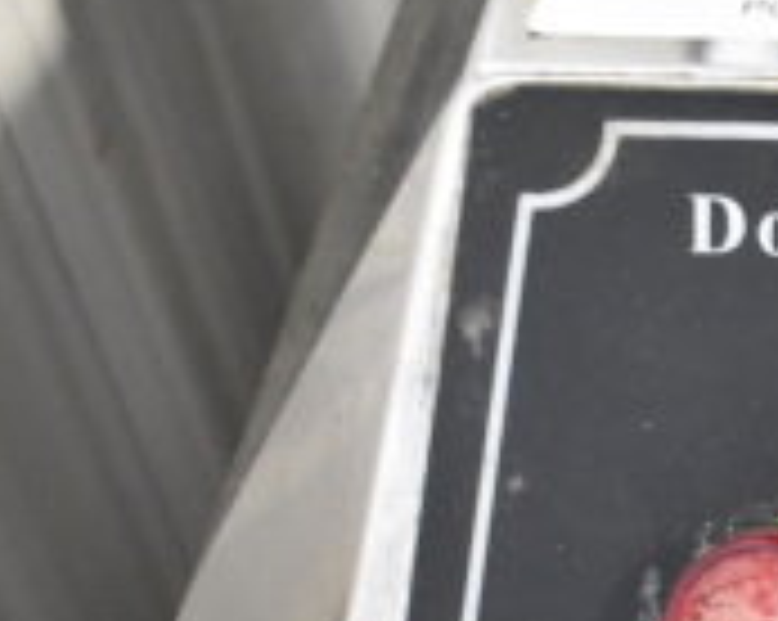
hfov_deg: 13.5
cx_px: 1354
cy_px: 596
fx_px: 2967
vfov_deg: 11.8
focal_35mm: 129
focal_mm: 26
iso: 4000
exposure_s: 1/40
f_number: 4
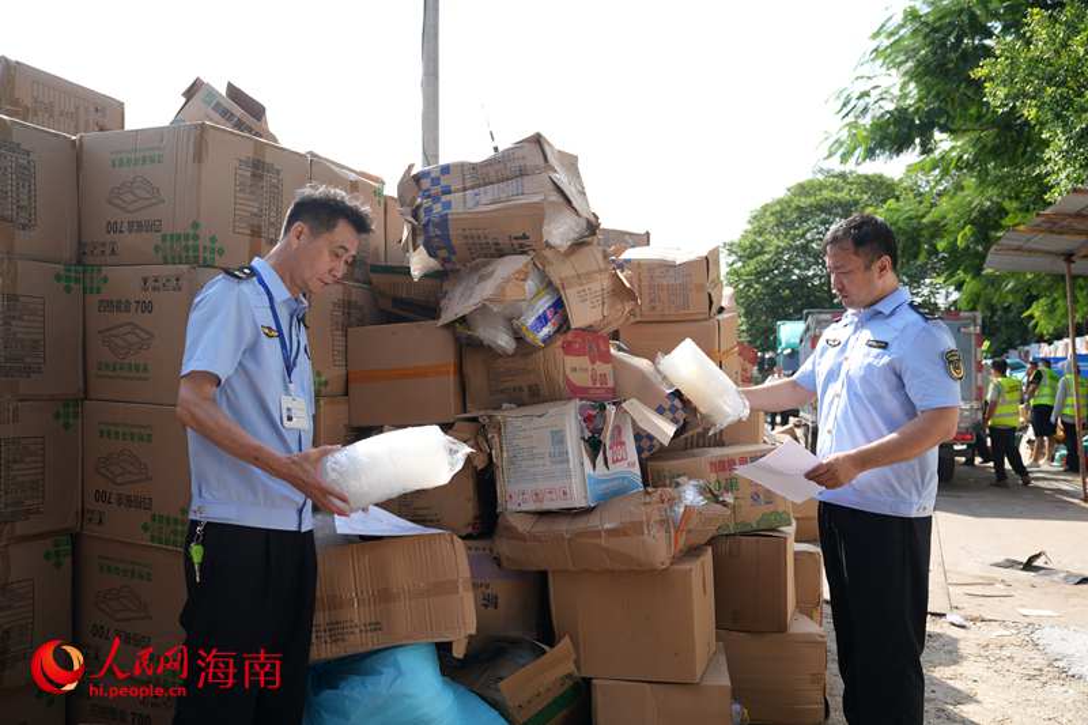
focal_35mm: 29
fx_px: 876
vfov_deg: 44.9
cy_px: 362
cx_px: 544
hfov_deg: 63.7
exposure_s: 1/800
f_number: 3.5
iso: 125
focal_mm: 29
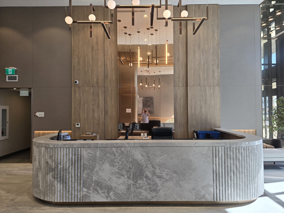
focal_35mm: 23
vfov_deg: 58.9
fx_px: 189
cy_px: 106
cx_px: 142
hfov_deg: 73.9
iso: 20
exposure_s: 1/120
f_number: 1.7
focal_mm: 6.3
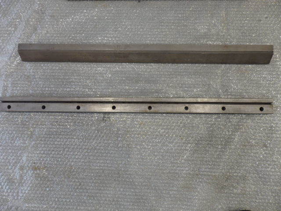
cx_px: 140
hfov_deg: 69.4
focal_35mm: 25
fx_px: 203
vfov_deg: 54.9
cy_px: 106
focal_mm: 4.5
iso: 125
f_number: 3
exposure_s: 1/30
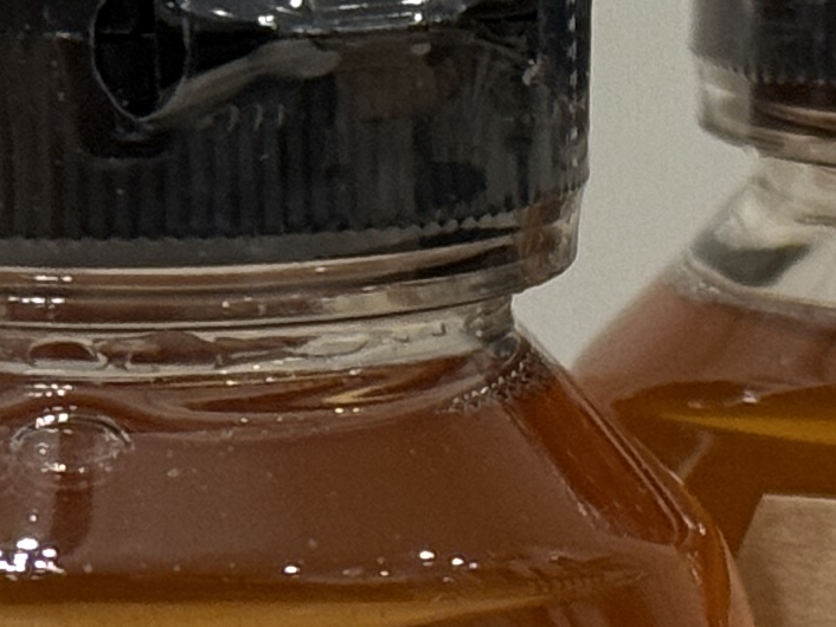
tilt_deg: -15.7
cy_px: 1052
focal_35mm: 274
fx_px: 6620
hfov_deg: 7.2
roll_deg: +0.0
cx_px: 405
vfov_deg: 5.4
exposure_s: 1/60
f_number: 1.78
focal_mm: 6.76
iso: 200
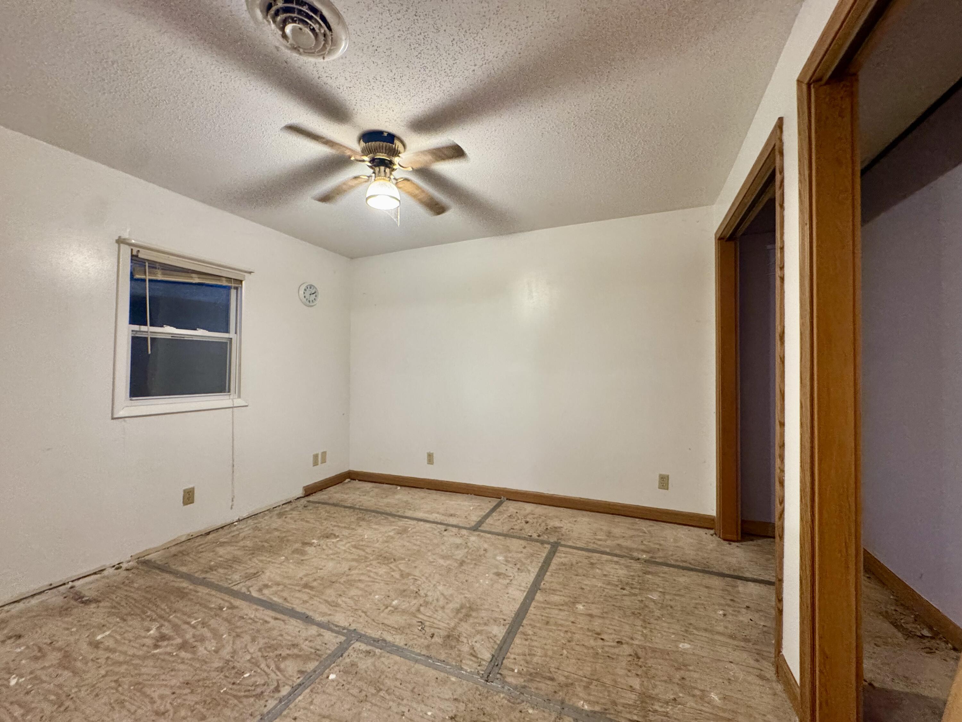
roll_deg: +0.7
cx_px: 481
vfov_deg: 85.7
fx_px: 389
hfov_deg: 102.1
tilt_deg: +0.1
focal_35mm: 14
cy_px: 361
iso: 500
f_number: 2.2
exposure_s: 1/60
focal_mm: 2.22
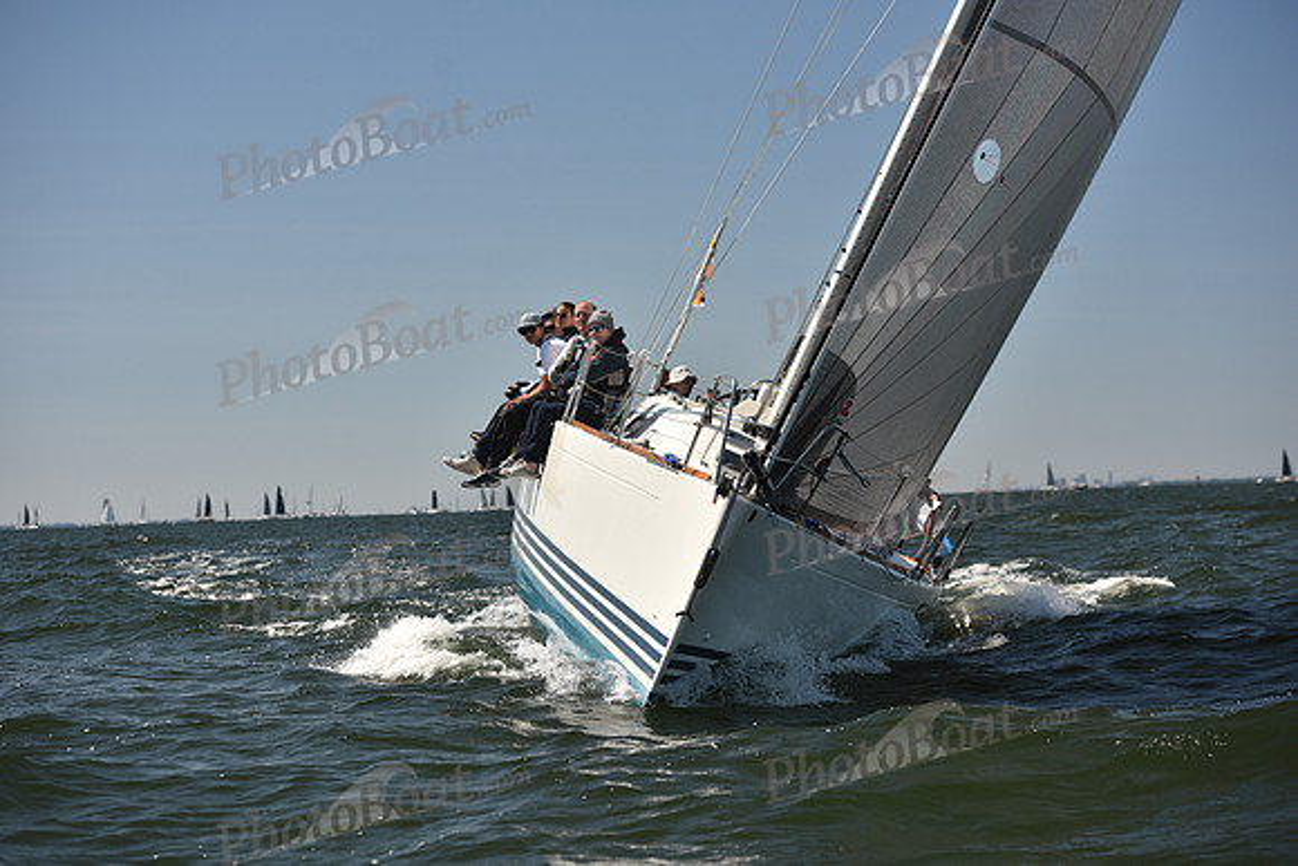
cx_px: 649
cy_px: 433
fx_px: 2957
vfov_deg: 16.7
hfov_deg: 24.8
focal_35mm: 82
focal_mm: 82
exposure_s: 1/1250
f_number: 4
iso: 250
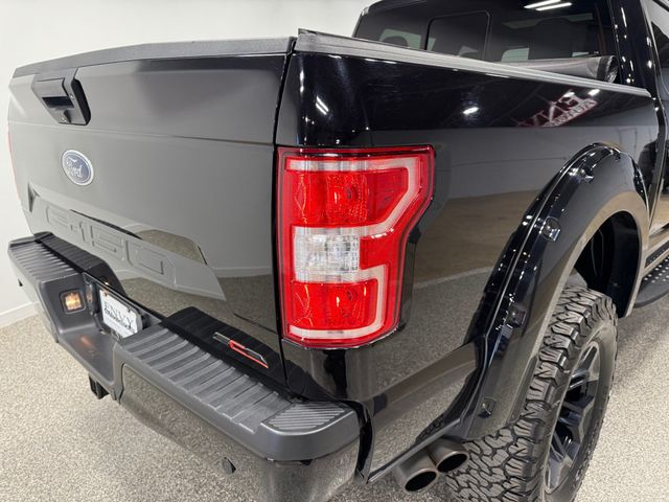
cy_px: 251
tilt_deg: -16.0
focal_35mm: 24
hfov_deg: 71.6
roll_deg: -0.1
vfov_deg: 56.8
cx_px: 334
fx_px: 464
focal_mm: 6.76
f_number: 1.78
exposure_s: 1/120
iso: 160
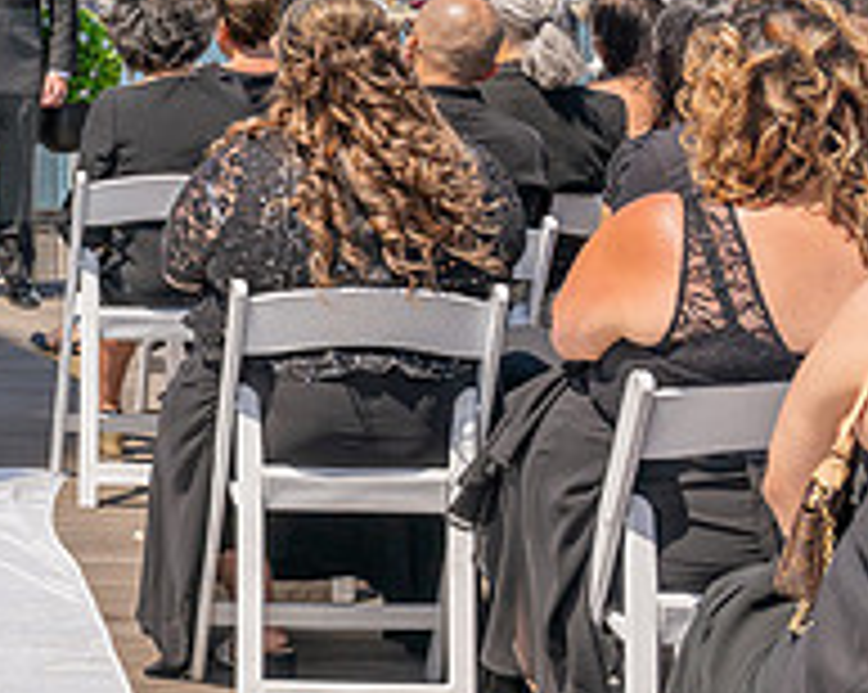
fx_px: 2823
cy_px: 115
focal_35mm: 110
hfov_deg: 16.3
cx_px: -342
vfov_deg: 13.9
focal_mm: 39
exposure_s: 1/800
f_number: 8
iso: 200
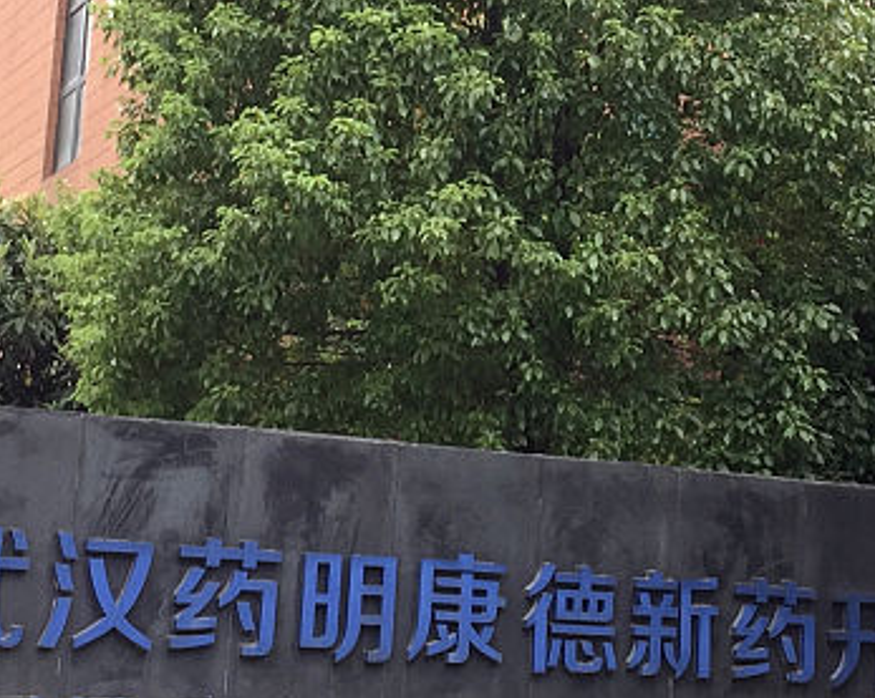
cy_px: -58
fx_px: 2536
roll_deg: -1.5
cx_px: 562
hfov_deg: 19.5
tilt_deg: +17.4
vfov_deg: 15.3
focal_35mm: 98
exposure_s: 1/50
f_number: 2.2
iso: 32
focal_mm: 4.15
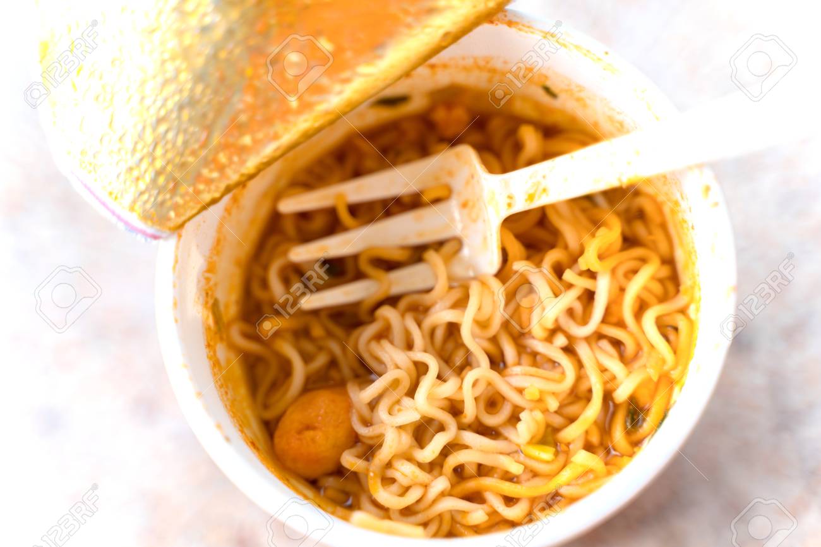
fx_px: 1710
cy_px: 274
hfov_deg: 27.0
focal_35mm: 75
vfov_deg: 18.2
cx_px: 410
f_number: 2.8
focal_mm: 75
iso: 100
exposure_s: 1/160
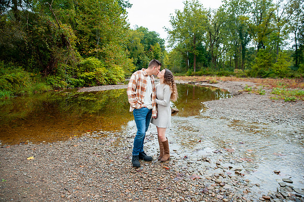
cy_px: 101
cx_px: 152
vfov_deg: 53.1
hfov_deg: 73.8
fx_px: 203
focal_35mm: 24
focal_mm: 24
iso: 500
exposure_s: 1/160
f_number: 2.8
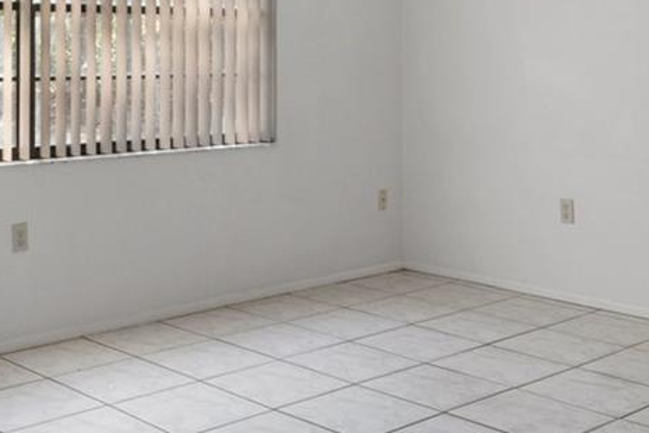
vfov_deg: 24.1
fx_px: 991
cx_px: 227
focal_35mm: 55
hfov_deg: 36.0
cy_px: 60
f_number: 8
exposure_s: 1/2
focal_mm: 16
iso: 400
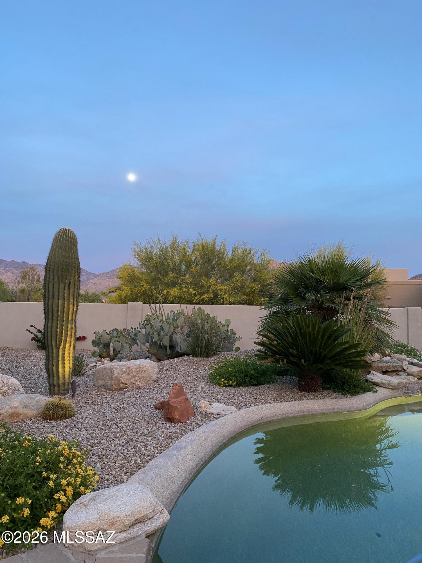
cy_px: 282
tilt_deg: +5.4
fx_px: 423
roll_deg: -1.7
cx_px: 211
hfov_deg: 53.1
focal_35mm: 26
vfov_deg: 67.3
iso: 125
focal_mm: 4.25
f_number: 1.8
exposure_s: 1/64
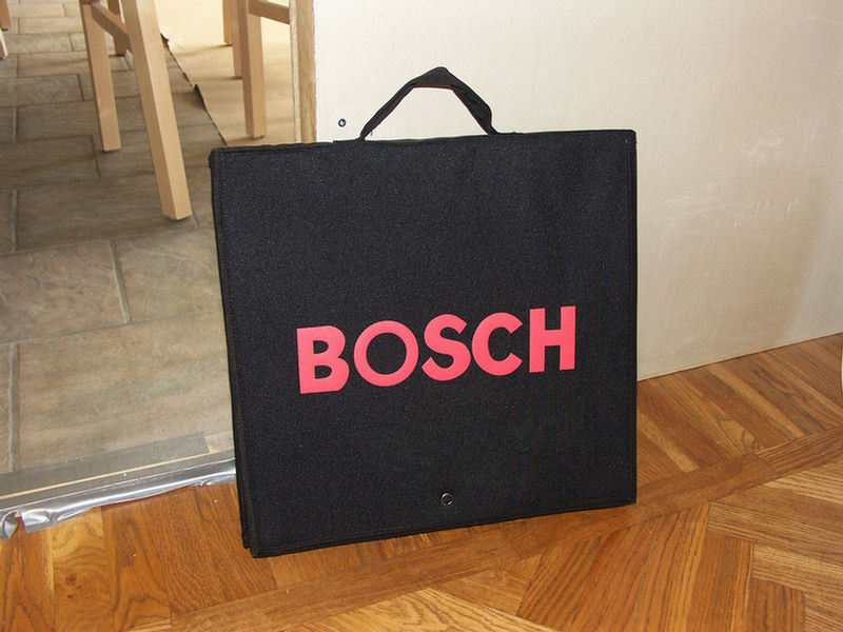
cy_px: 316
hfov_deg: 55.4
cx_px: 422
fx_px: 804
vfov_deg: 42.9
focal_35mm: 33
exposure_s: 1/50
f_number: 2.8
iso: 200
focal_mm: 8.52
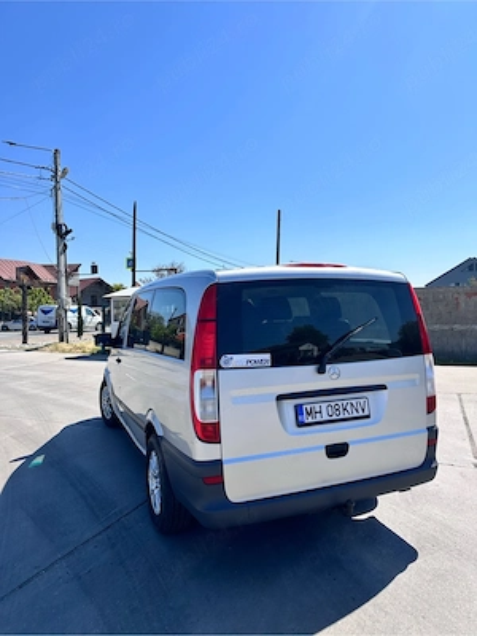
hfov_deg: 56.8
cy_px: 318
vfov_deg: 71.6
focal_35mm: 24
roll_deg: +0.9
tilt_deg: -0.3
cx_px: 238
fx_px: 441
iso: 80
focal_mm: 6.86
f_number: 1.78
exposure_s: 1/7042
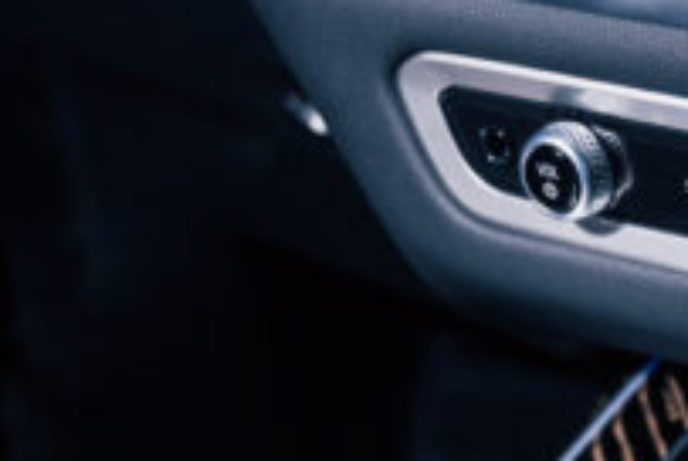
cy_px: 839
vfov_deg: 7.5
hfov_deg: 11.0
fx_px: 3388
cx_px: 1135
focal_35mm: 177
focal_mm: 45
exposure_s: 1/30
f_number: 4
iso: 200
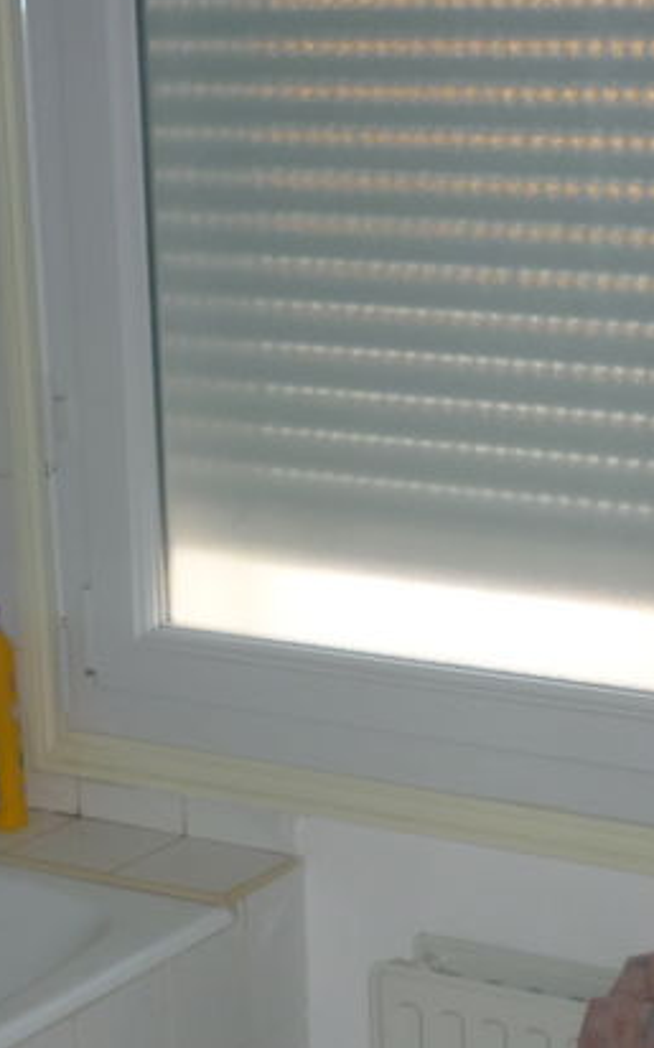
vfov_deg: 23.8
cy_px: 913
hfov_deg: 15.3
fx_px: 2427
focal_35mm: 85
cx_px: 405
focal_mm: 5.5
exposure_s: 1/30
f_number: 2.8
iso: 80
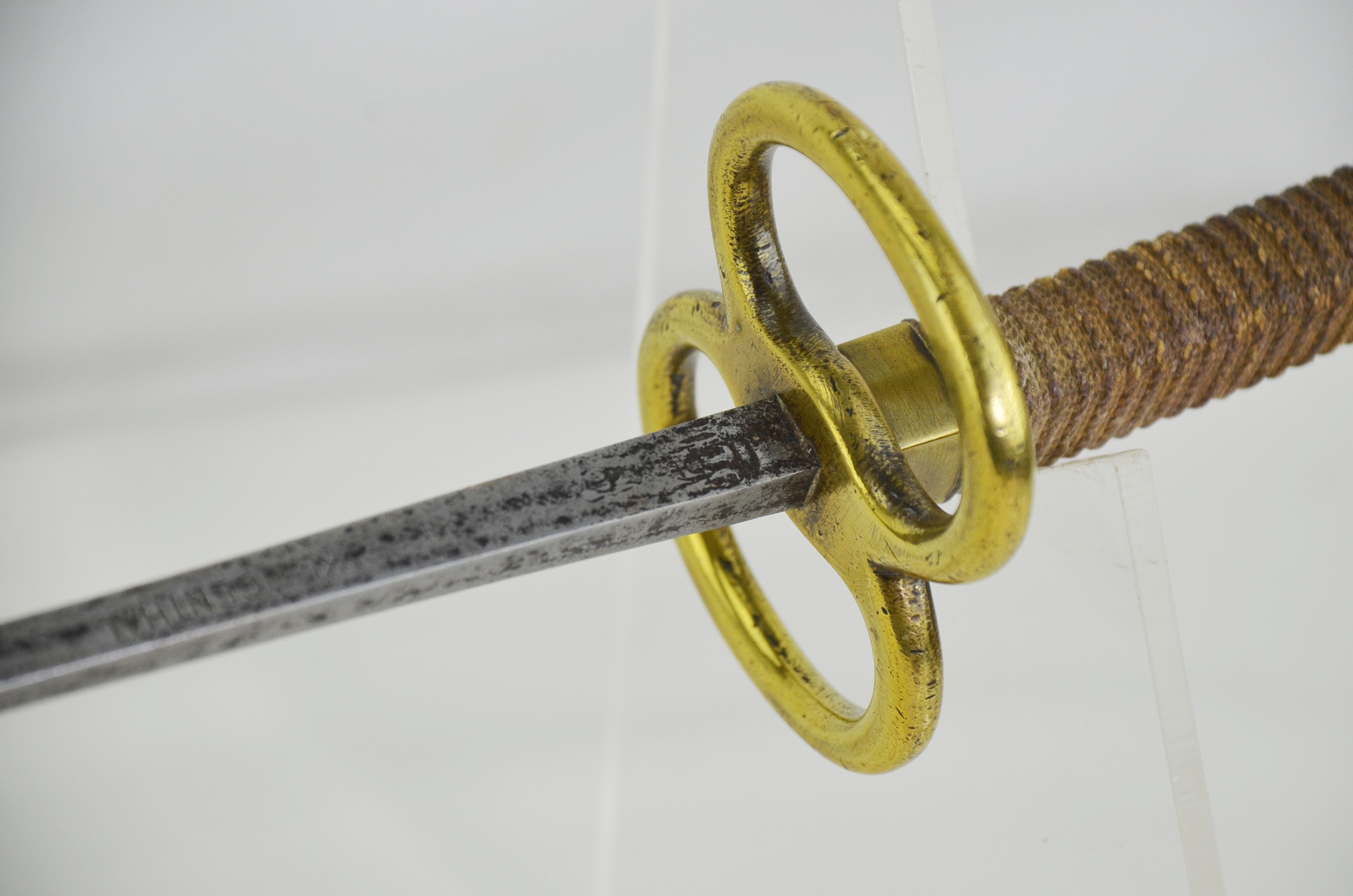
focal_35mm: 202
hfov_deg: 10.2
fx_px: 7595
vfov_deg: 6.8
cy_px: 448
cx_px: 676
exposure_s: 1/250
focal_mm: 135
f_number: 5.6
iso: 560
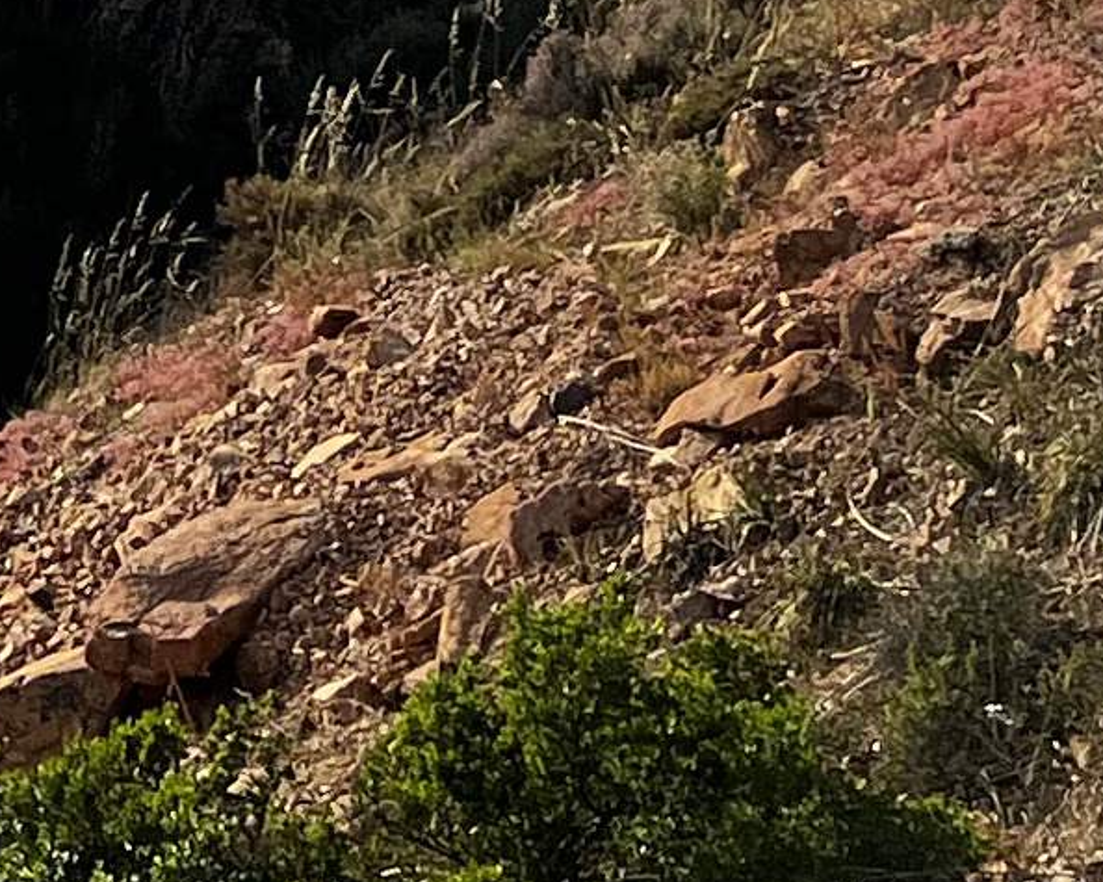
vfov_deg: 8.0
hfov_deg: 10.5
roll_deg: -2.1
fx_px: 5581
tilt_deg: +3.7
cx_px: -1038
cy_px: -1536
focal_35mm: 171
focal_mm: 5.7
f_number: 1.5
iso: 50
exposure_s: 1/8000
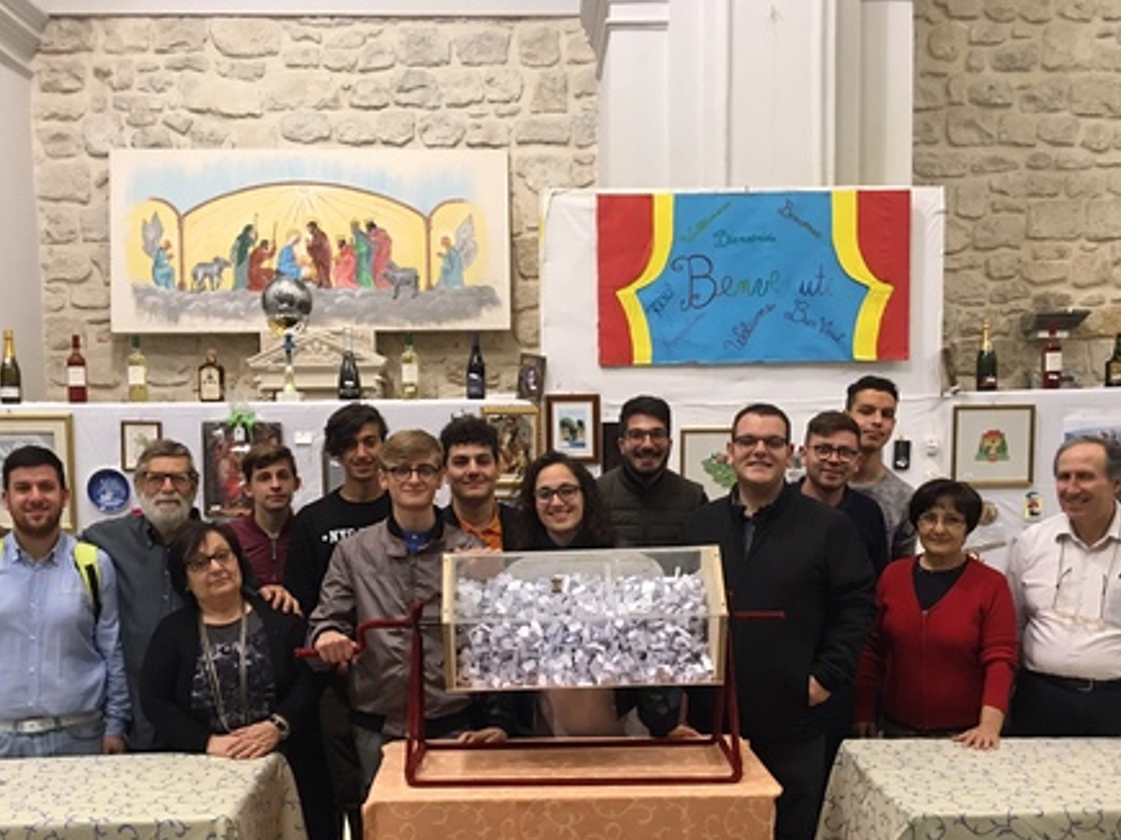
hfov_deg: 46.8
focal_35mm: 40
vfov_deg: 35.6
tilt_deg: -4.4
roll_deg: +0.5
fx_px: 1295
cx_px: 544
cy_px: 559
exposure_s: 1/17
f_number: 2.2
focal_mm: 4.15
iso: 80
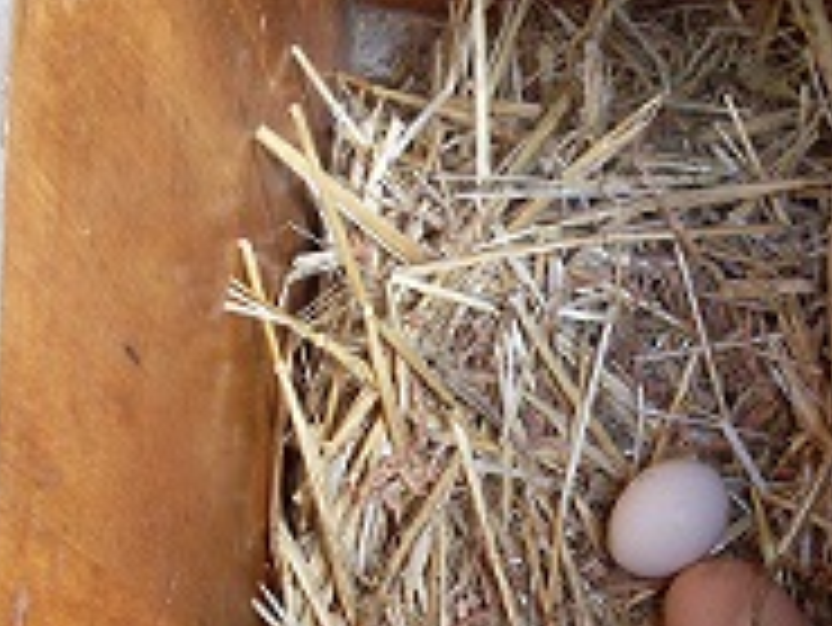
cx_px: 643
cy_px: 495
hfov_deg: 24.4
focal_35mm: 79
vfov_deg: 18.5
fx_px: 1900
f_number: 2.8
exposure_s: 1/60
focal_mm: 6.3
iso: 100
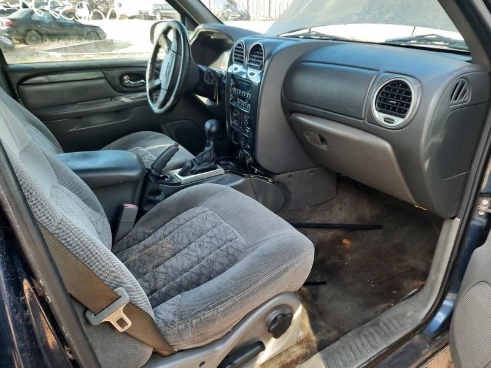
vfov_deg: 54.9
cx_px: 246
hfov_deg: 69.4
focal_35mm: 25
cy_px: 184
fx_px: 355
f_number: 2
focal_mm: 4.6
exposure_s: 1/60
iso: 50
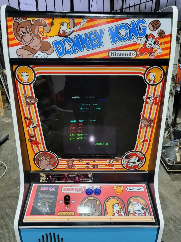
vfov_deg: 67.3
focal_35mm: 26
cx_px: 90
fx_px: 181
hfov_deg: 53.1
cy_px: 121
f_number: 1.8
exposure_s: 1/100
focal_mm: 4.25
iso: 200
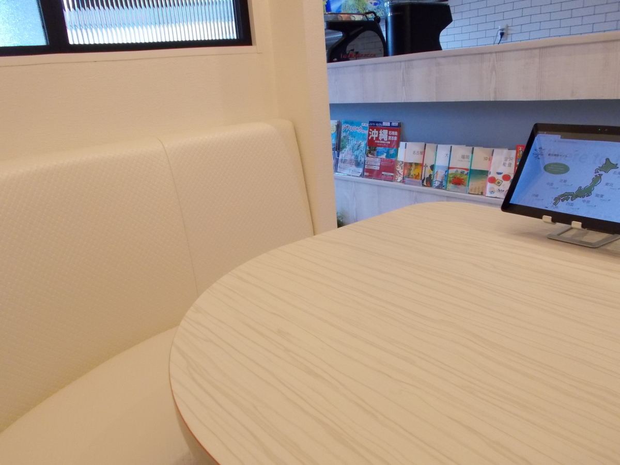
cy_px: 232
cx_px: 310
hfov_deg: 60.0
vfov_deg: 46.8
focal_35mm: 30
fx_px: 537
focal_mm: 5.3
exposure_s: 1/125
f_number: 3.4
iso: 560
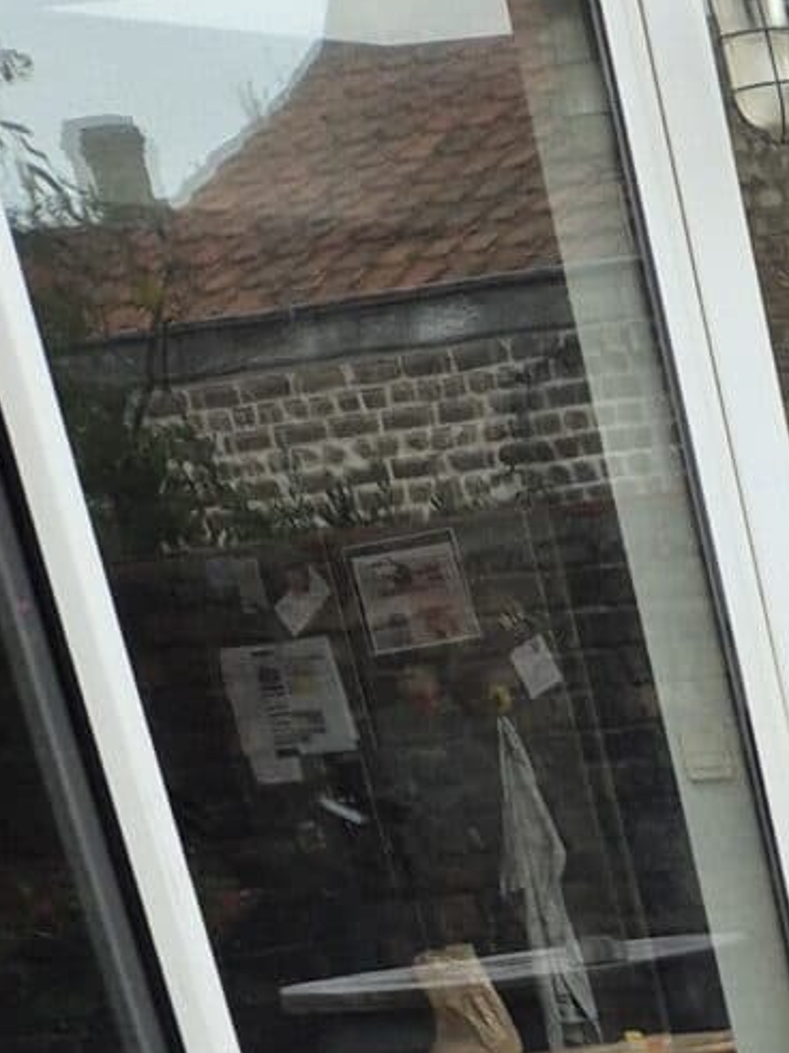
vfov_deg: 12.7
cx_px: 1801
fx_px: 3648
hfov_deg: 10.8
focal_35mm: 120
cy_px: 2518
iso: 125
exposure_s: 1/180
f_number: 1.8
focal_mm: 5.4
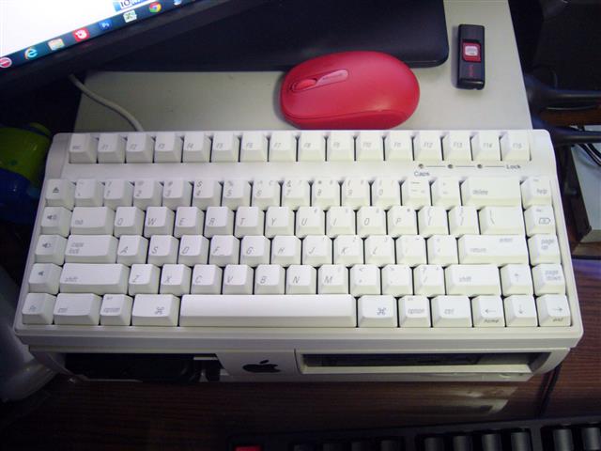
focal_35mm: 35
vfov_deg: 40.7
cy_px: 226
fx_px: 608
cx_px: 300
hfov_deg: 52.6
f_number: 2.8
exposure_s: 1/8
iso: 200
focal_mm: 5.8
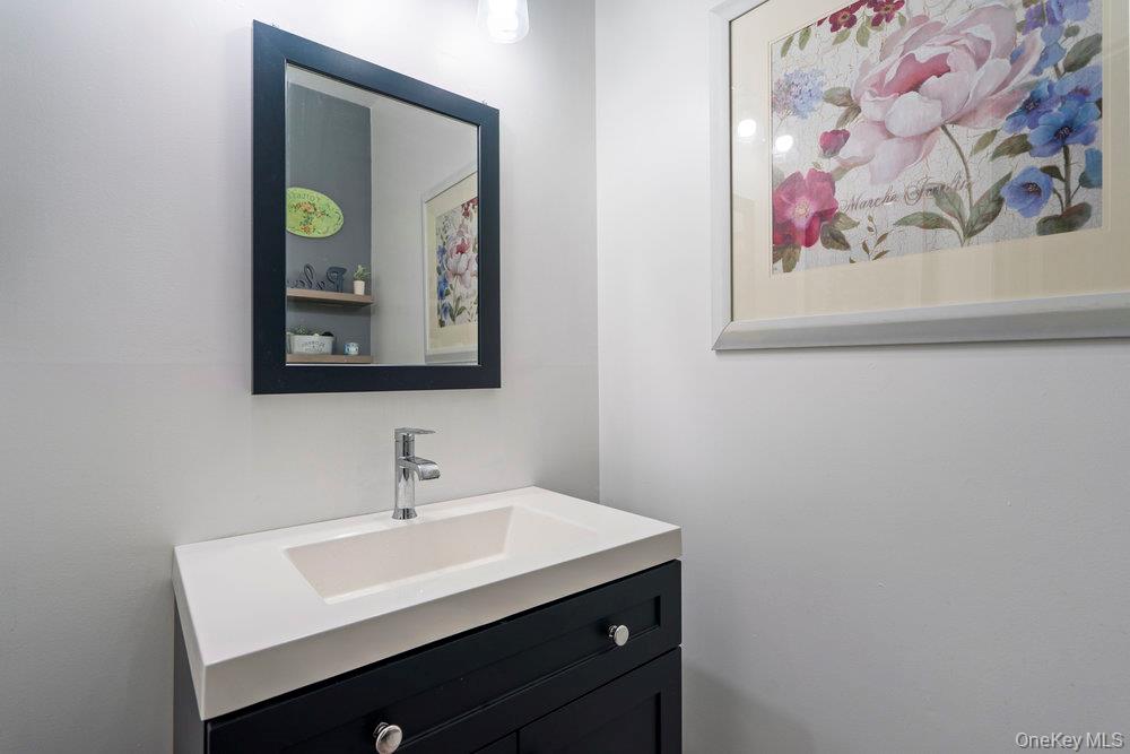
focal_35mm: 16
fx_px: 502
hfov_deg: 96.7
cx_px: 565
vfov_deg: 73.8
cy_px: 377
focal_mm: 16
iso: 320
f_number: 5.6
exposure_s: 1/10
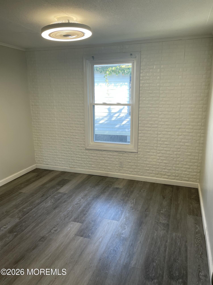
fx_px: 213
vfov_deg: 67.3
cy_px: 142
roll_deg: +0.0
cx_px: 106
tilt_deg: -14.2
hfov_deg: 53.1
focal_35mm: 26
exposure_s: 1/120
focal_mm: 4.2
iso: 100
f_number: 1.6
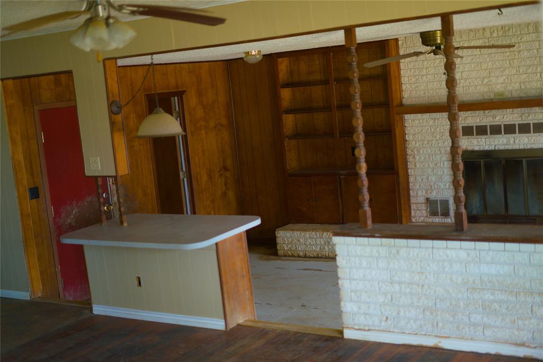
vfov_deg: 27.0
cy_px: 181
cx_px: 272
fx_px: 754
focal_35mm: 50
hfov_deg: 39.6
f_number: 1.8
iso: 320
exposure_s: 1/100
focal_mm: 50
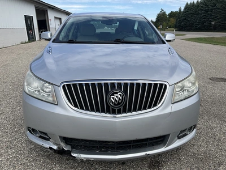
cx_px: 113
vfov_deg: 48.2
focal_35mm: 29
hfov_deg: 61.7
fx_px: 189
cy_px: 85
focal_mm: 3
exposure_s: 1/1675
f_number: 1.8
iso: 25
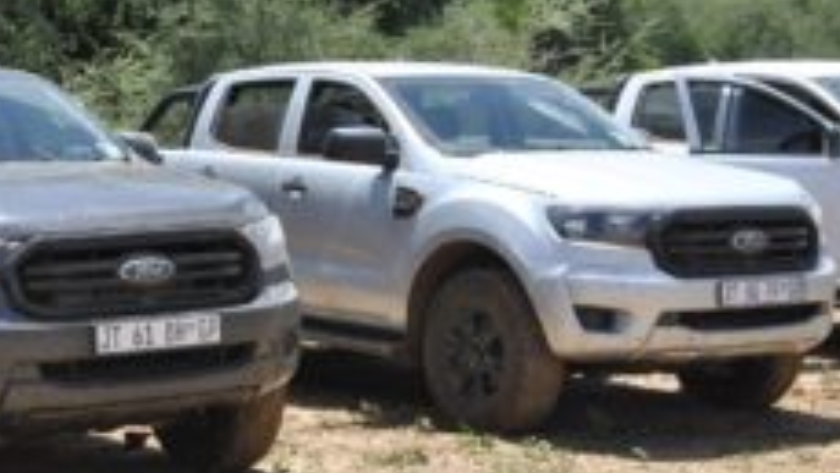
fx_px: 1894
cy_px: 138
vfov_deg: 14.2
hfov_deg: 24.6
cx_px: 182
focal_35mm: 85
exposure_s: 1/500
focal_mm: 32
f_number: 11
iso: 400
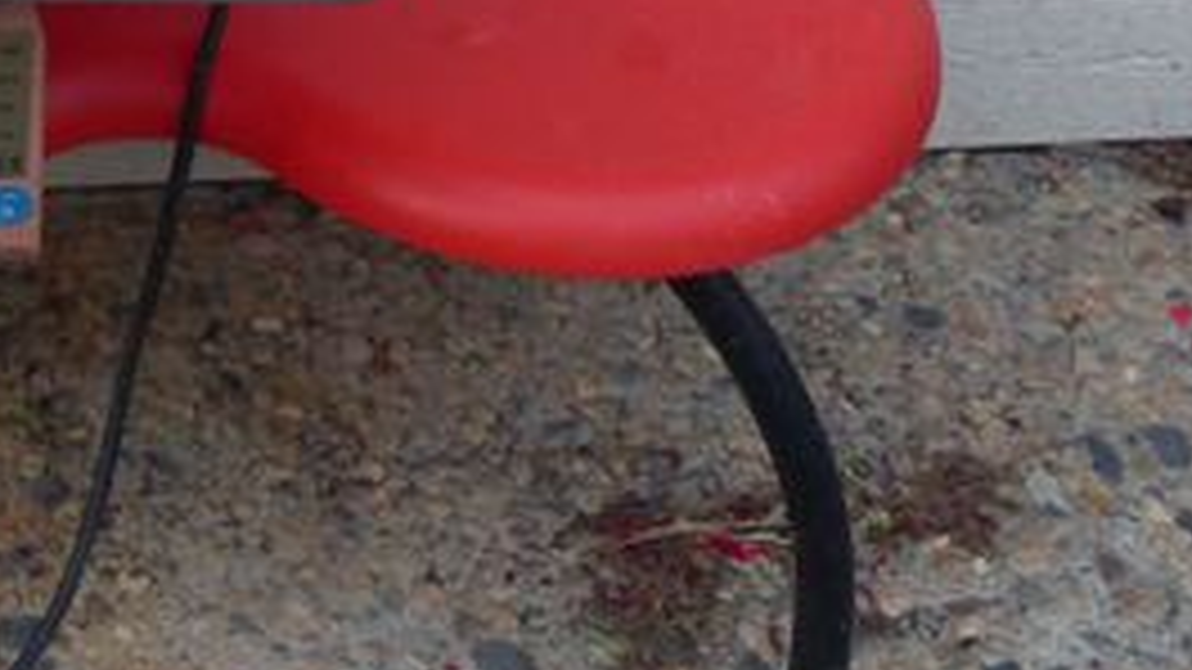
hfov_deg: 24.9
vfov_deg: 14.3
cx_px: -130
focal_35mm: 79
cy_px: -346
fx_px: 2497
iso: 400
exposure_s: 1/50
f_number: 2.8
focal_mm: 5.4
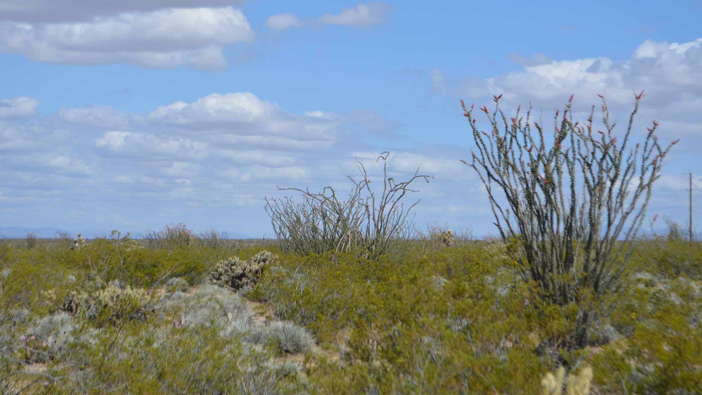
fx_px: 1686
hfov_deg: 23.5
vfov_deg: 13.4
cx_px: 357
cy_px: 187
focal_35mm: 91
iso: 400
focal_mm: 55
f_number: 7.1
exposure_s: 1/2000
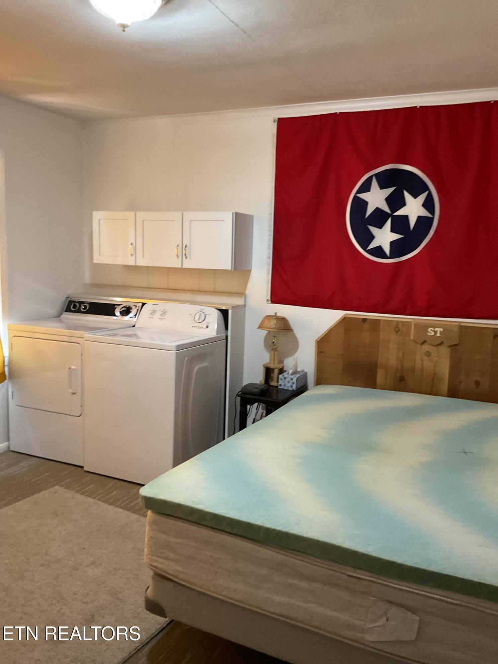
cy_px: 332
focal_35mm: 29
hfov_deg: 48.2
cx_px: 249
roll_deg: -1.8
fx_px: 556
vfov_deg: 61.7
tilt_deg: -10.2
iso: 200
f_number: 1.8
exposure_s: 1/40
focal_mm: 3
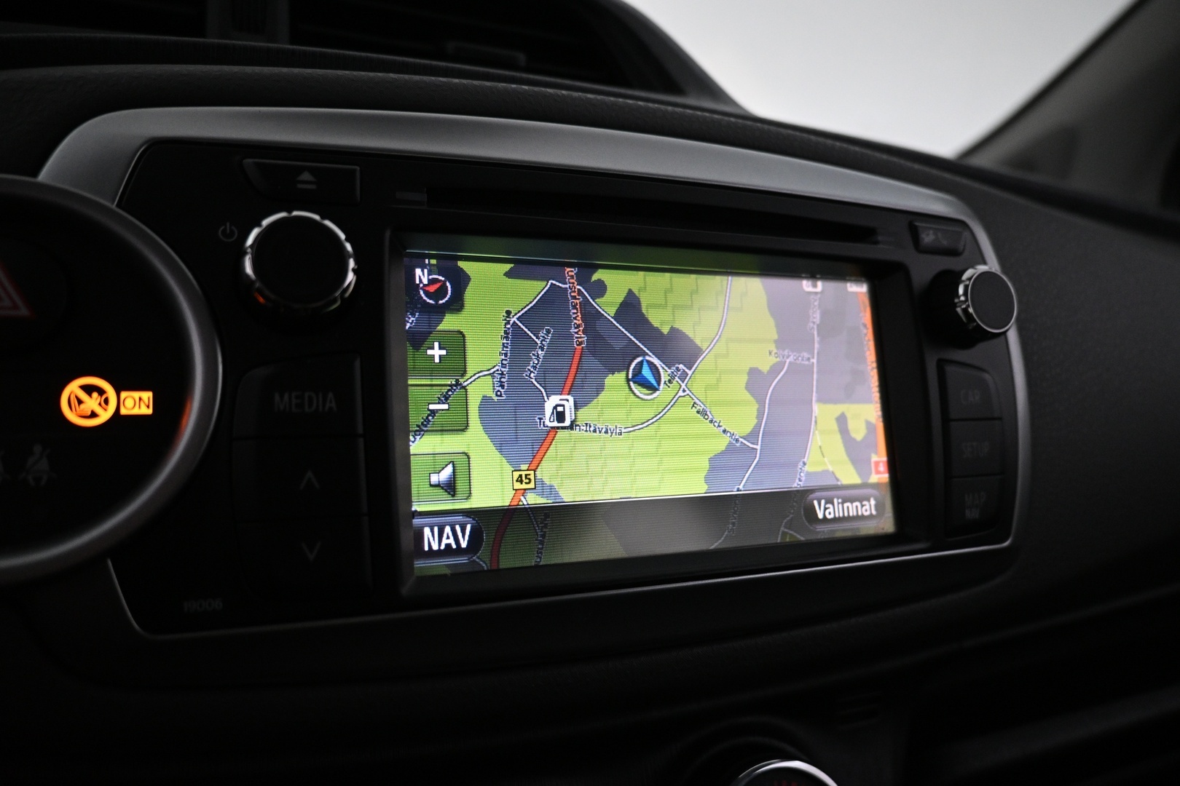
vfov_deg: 53.1
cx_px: 590
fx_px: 787
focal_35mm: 24
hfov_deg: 73.7
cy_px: 393
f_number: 3.5
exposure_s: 1/160
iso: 1600
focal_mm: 16
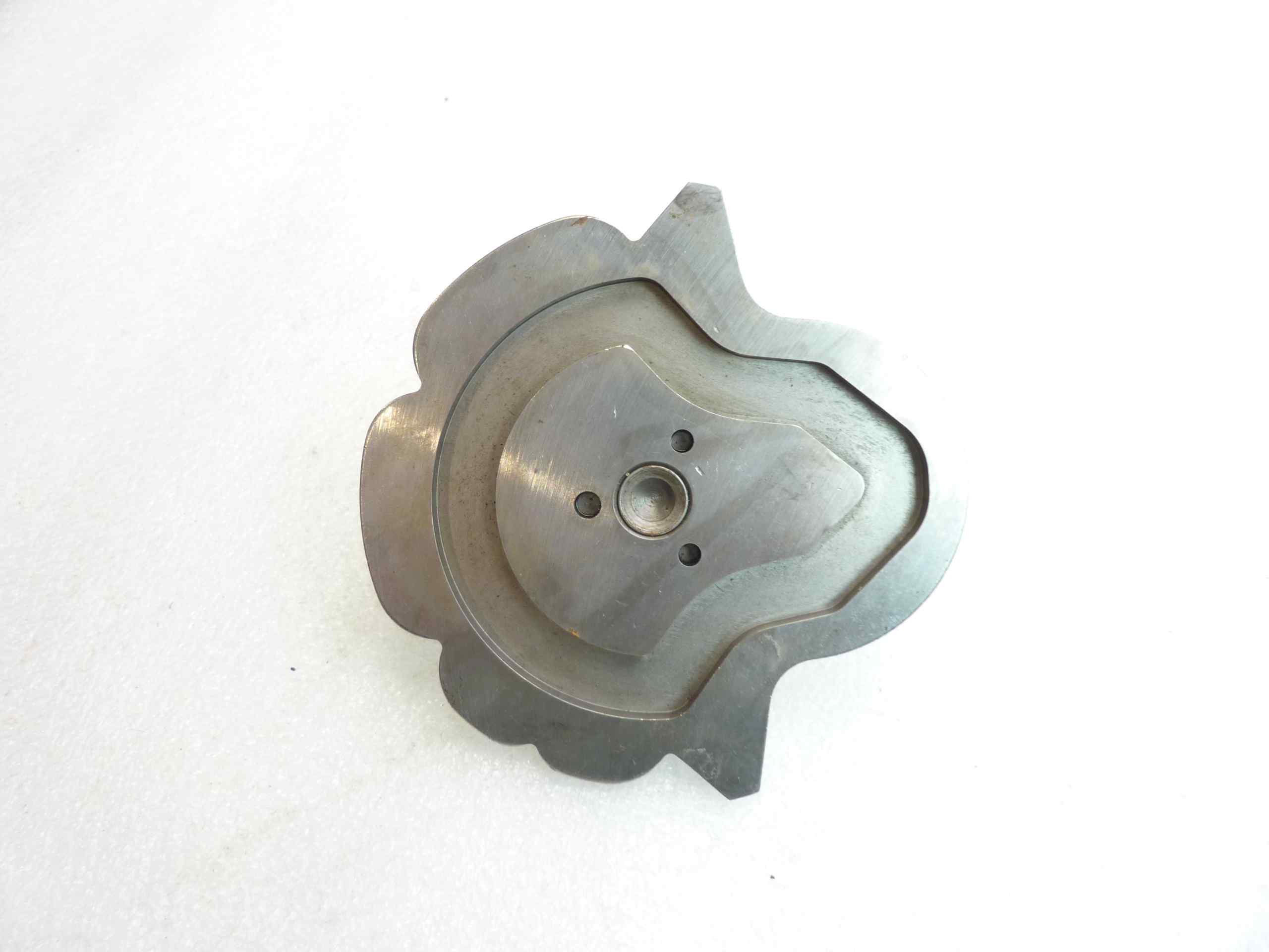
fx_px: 916
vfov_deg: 54.9
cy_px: 476
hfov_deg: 69.4
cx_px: 634
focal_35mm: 25
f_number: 3.3
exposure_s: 1/10
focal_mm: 4.1
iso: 80
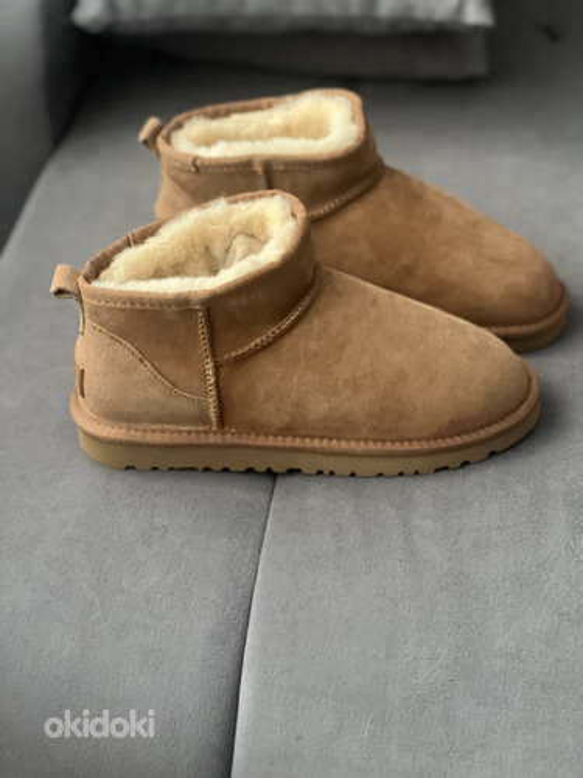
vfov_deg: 25.3
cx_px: 292
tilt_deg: -36.6
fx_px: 1729
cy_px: 389
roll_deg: +1.9
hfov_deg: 19.1
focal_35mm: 77
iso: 400
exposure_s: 1/24
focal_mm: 9
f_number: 2.8
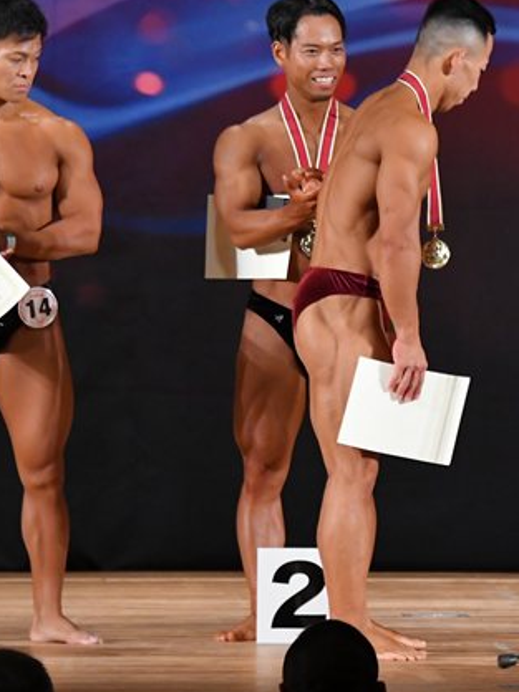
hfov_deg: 3.7
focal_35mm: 401
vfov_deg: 4.9
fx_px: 8024
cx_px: 581
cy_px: 316
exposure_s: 1/400
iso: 3200
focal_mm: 150
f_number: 5.6
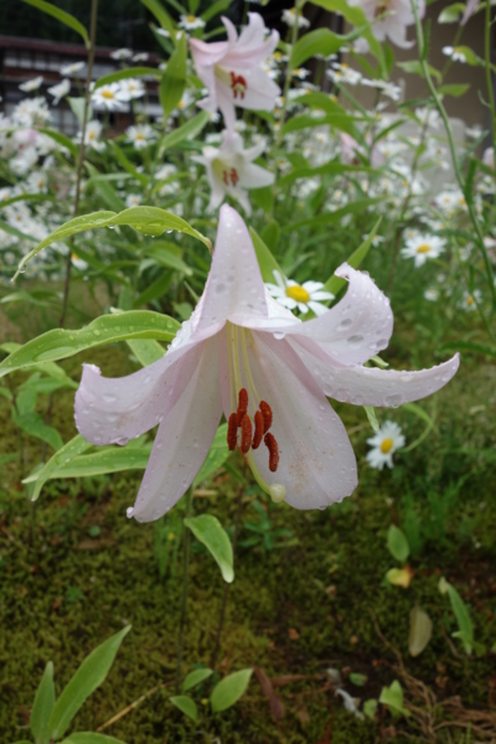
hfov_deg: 46.4
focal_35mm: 28
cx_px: 248
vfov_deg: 65.5
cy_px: 372
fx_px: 579
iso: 125
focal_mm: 10.4
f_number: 5.6
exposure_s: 1/100
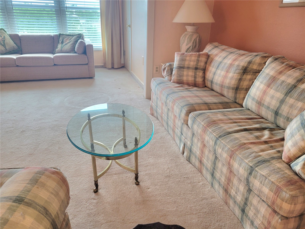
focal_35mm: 26
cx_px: 152
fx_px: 229
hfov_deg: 67.3
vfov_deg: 53.1
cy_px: 114
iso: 200
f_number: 1.8
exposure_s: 1/120
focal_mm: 5.4
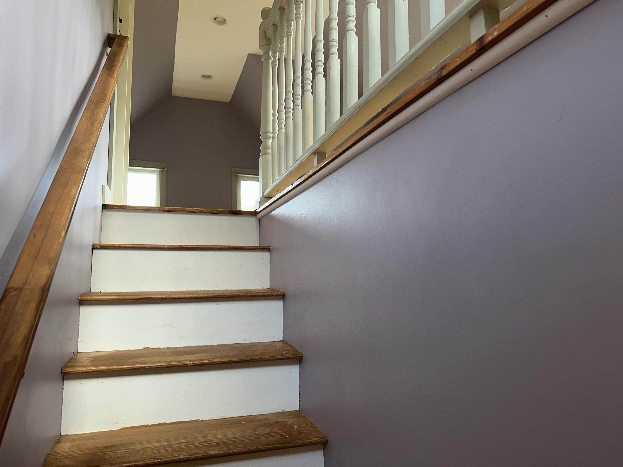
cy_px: 234
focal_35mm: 24
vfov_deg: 56.8
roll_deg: +0.6
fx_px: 432
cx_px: 312
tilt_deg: +7.1
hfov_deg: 71.6
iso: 160
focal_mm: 6.86
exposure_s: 1/120
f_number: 1.78
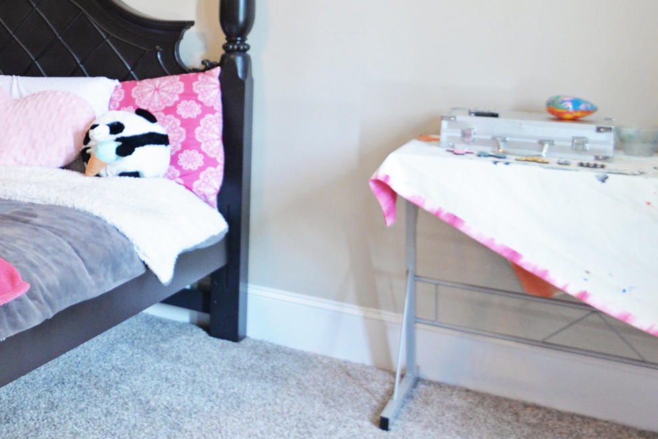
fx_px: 896
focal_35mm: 49
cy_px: 54
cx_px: -275
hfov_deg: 29.1
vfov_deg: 26.7
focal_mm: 16
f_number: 4
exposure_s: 1/30
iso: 1000
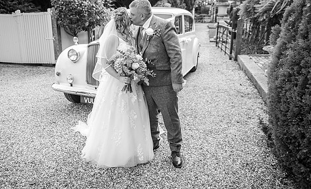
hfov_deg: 63.1
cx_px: 139
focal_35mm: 30
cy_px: 73
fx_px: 252
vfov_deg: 40.9
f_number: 3.5
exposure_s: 1/160
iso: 160
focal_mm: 24
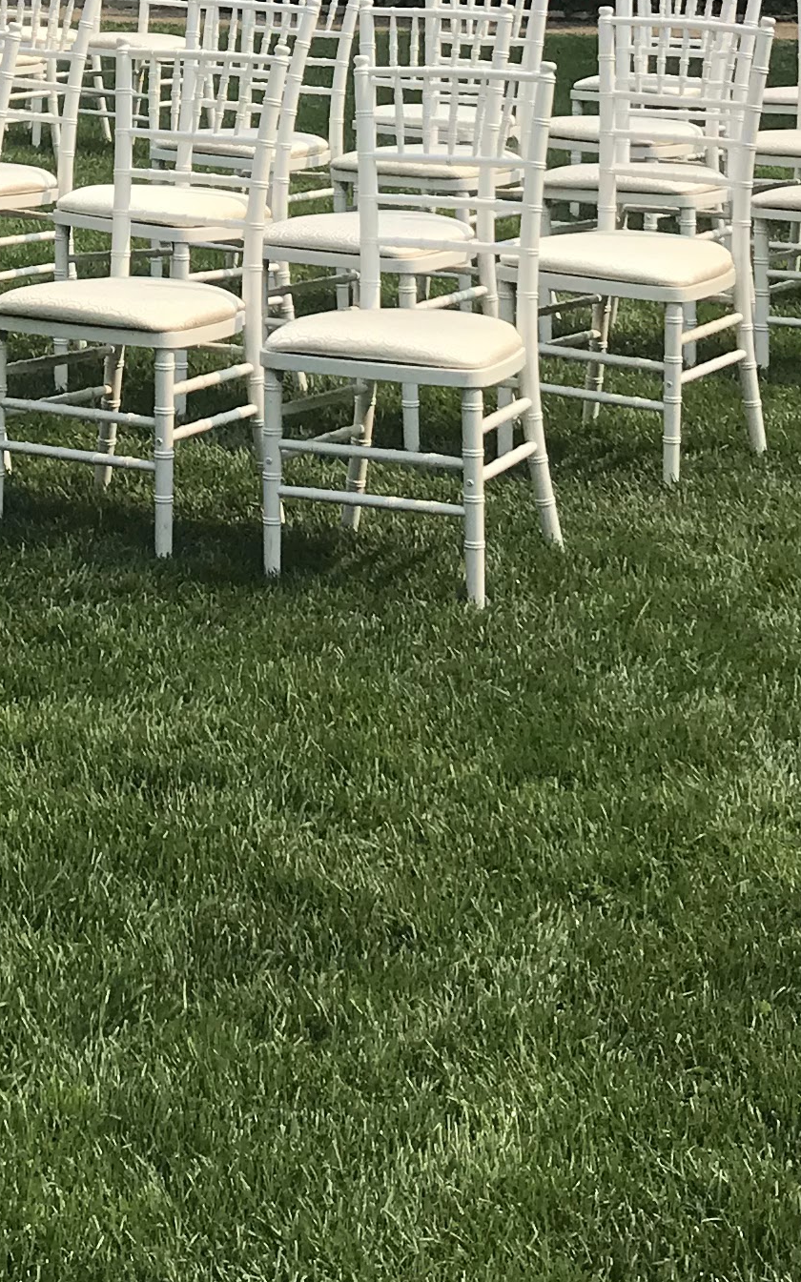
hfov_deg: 14.4
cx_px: -51
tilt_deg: -0.3
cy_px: -37
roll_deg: +0.4
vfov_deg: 22.3
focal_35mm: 89
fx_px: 3110
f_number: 1.8
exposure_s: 1/2519
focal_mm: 3.99
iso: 20
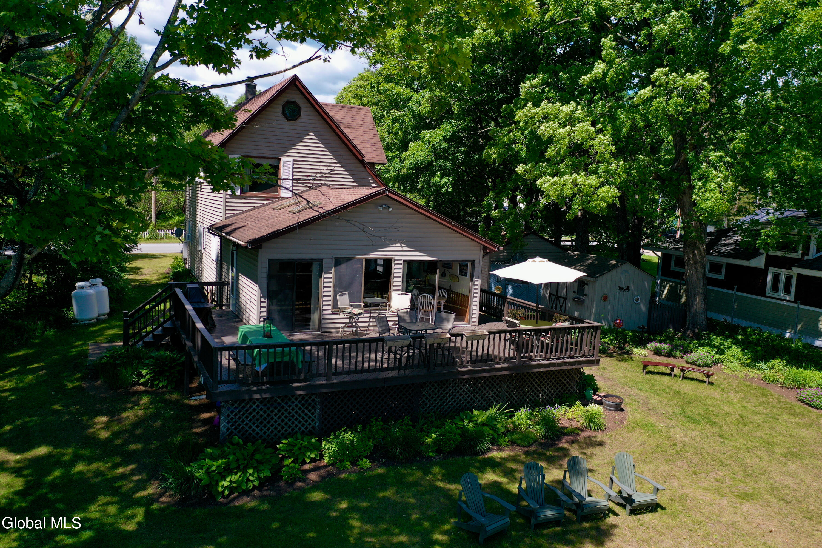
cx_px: 411
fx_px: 639
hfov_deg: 65.5
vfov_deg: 46.4
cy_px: 274
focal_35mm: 28
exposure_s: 1/50
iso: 100
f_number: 3.2
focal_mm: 10.26
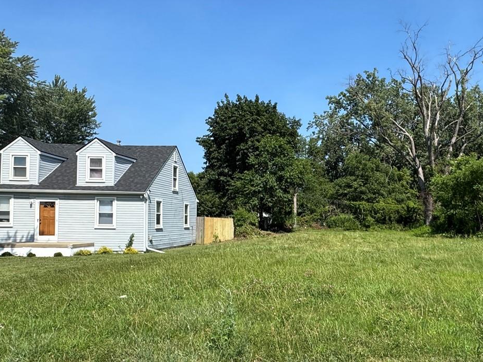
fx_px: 433
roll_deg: -0.9
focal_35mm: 31
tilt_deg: +0.3
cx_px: 363
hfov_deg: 55.5
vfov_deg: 45.2
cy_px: 221
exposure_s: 1/1395
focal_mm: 2.22
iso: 50
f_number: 2.2
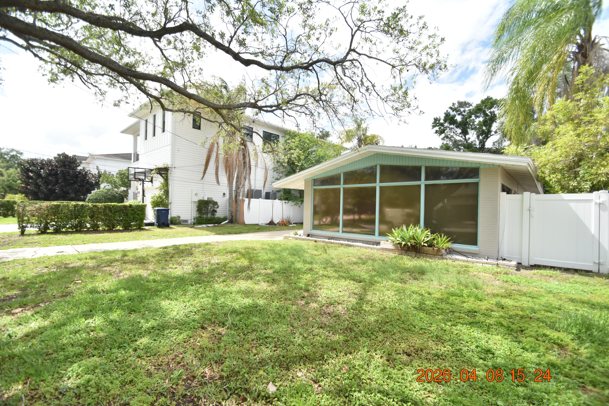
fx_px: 254
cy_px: 203
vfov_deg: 77.3
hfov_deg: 100.4
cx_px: 304
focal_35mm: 15
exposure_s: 1/4000
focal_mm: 10
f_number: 3.5
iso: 800
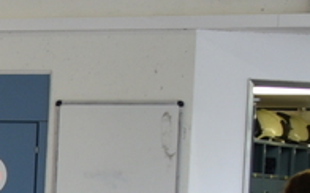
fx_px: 2110
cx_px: -614
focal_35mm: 250
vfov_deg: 5.2
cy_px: 287
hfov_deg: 7.4
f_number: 4
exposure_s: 1/60
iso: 500
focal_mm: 32
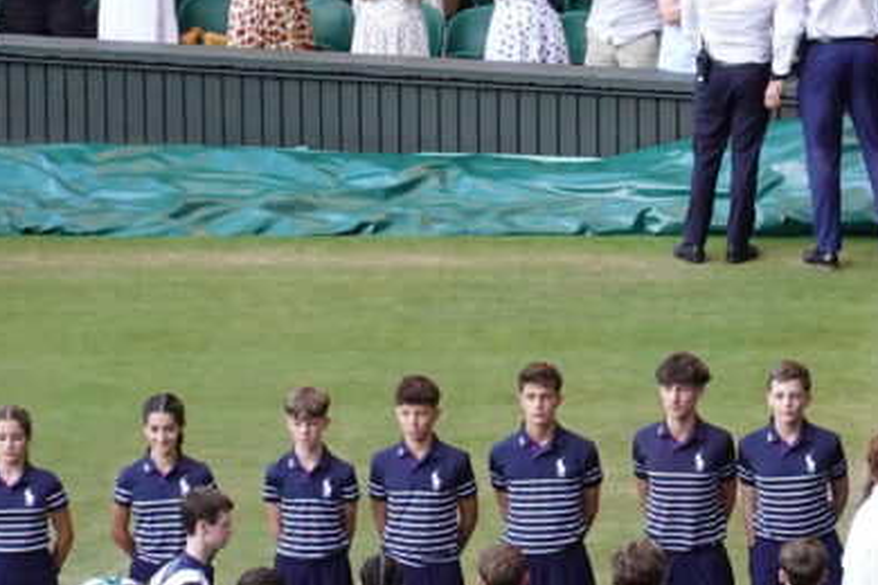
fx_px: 12803
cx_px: 853
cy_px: 255
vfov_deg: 2.6
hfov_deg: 3.9
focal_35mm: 525
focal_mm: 72
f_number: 4.5
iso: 800
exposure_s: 1/125
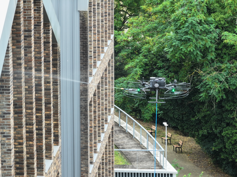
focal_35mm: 166
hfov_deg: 11.9
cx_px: 118
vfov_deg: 8.9
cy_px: 88
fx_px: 1137
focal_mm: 30.71
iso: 100
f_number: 3.4
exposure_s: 1/30
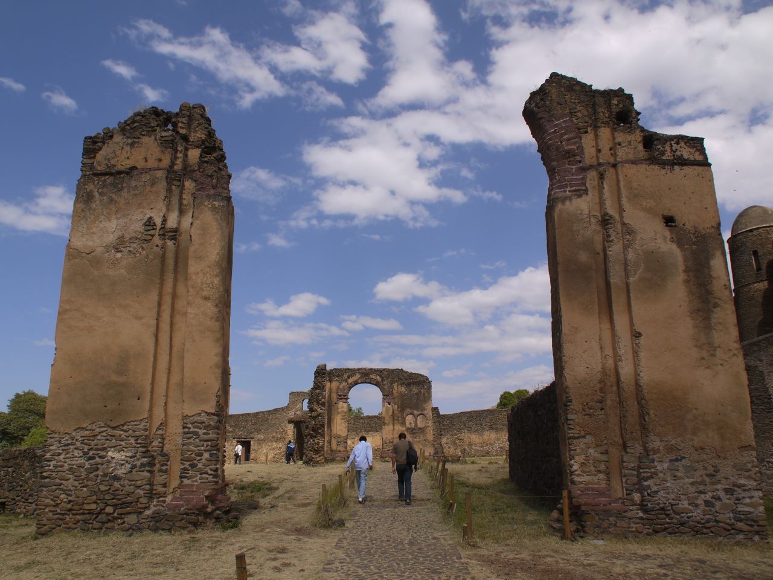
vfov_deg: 49.7
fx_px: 625
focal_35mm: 28
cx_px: 386
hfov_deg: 63.4
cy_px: 290
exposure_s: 1/400
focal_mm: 14
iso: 160
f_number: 9
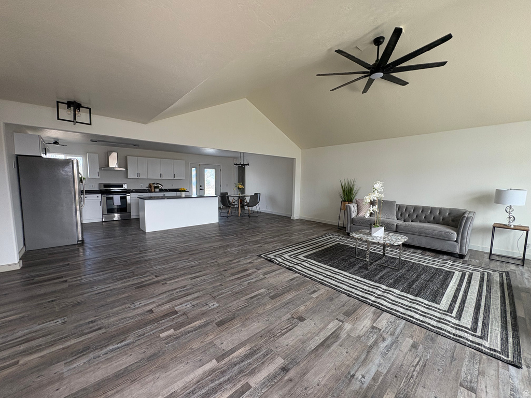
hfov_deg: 102.1
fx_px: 215
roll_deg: -0.8
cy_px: 199
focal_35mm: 14
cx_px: 266
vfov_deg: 85.7
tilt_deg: -5.6
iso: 125
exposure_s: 1/119
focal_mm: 2.22
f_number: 2.2
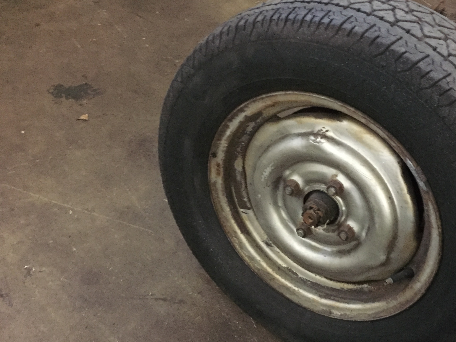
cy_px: 207
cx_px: 292
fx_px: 553
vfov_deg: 34.2
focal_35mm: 42
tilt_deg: -49.3
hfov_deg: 44.3
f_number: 2.2
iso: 1000
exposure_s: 1/15
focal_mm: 4.15
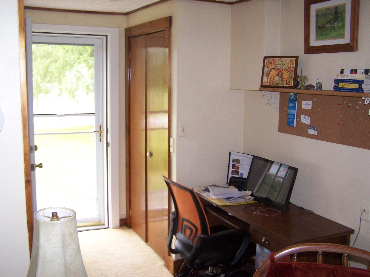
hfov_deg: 49.0
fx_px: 406
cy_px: 138
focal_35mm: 38
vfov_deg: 37.7
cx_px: 185
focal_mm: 6.3
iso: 140
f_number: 2.8
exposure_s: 1/125
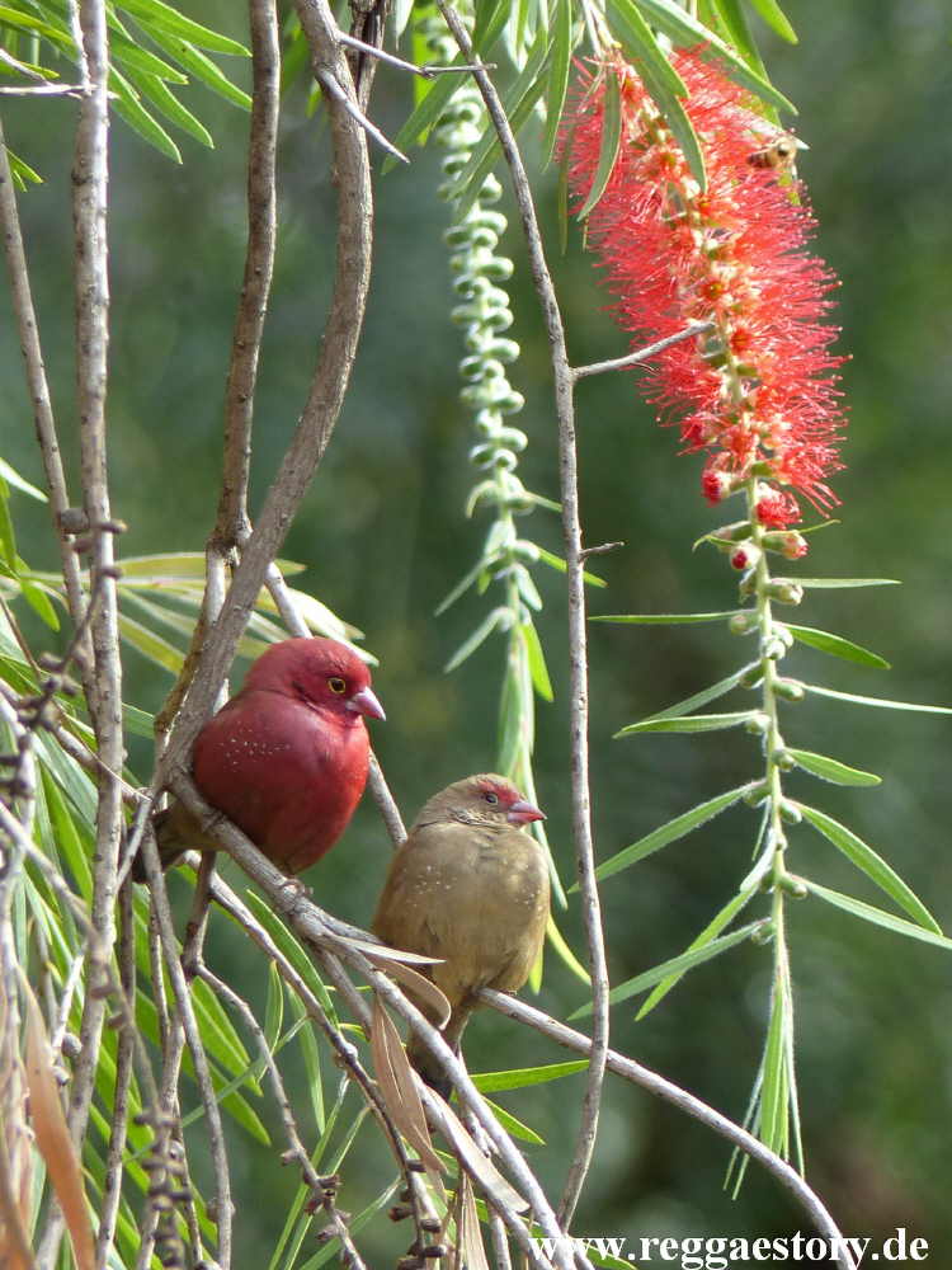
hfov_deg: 2.5
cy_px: 635
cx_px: 476
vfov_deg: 3.3
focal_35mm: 600
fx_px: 22001
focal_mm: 108
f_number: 4
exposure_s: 1/125
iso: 100
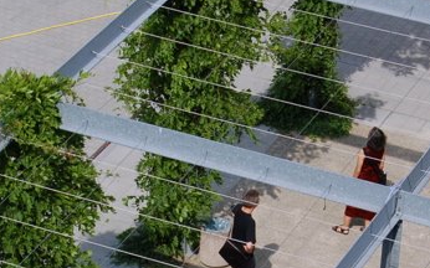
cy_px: 317
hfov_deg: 10.8
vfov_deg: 6.7
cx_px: 170
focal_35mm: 194
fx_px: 2275
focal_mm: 55
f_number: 9
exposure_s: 1/320
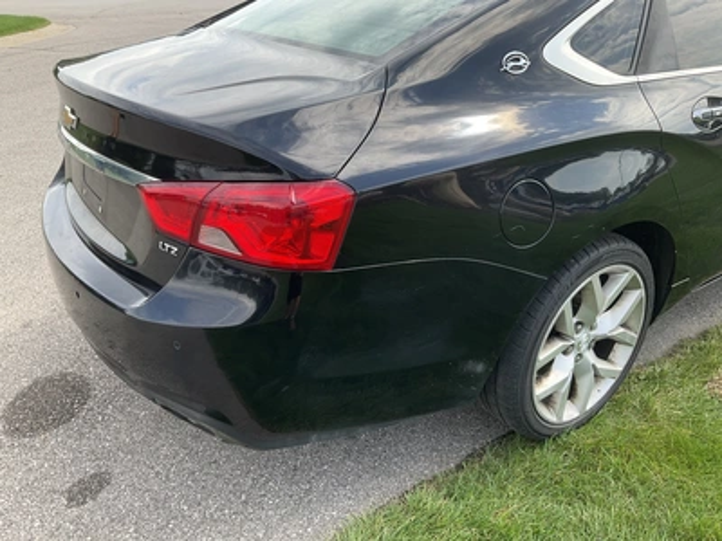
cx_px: 361
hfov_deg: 61.7
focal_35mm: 29
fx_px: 605
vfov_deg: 48.2
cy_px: 270
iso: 25
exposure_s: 1/358
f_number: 1.8
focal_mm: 3
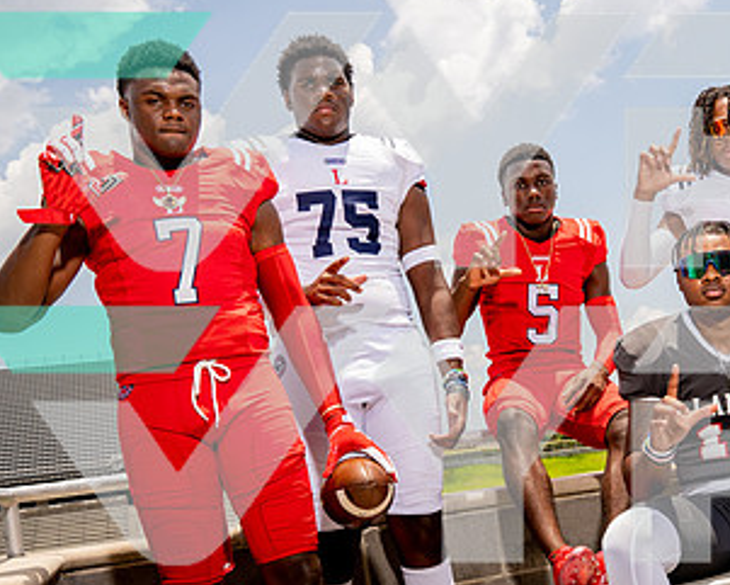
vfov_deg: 31.6
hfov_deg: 38.1
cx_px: 584
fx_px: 1016
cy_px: 436
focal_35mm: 47
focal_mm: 26
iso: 100
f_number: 7.1
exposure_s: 1/250
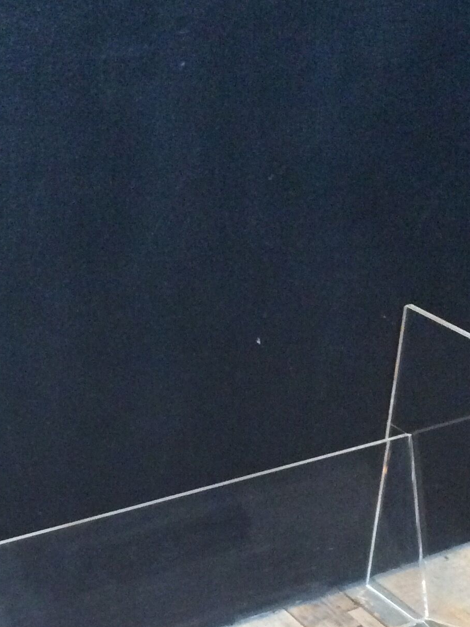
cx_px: 220
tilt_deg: -32.8
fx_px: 1231
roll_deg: -2.5
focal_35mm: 68
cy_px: 593
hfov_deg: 21.6
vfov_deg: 27.3
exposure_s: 1/17
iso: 400
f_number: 2.4
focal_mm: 3.3
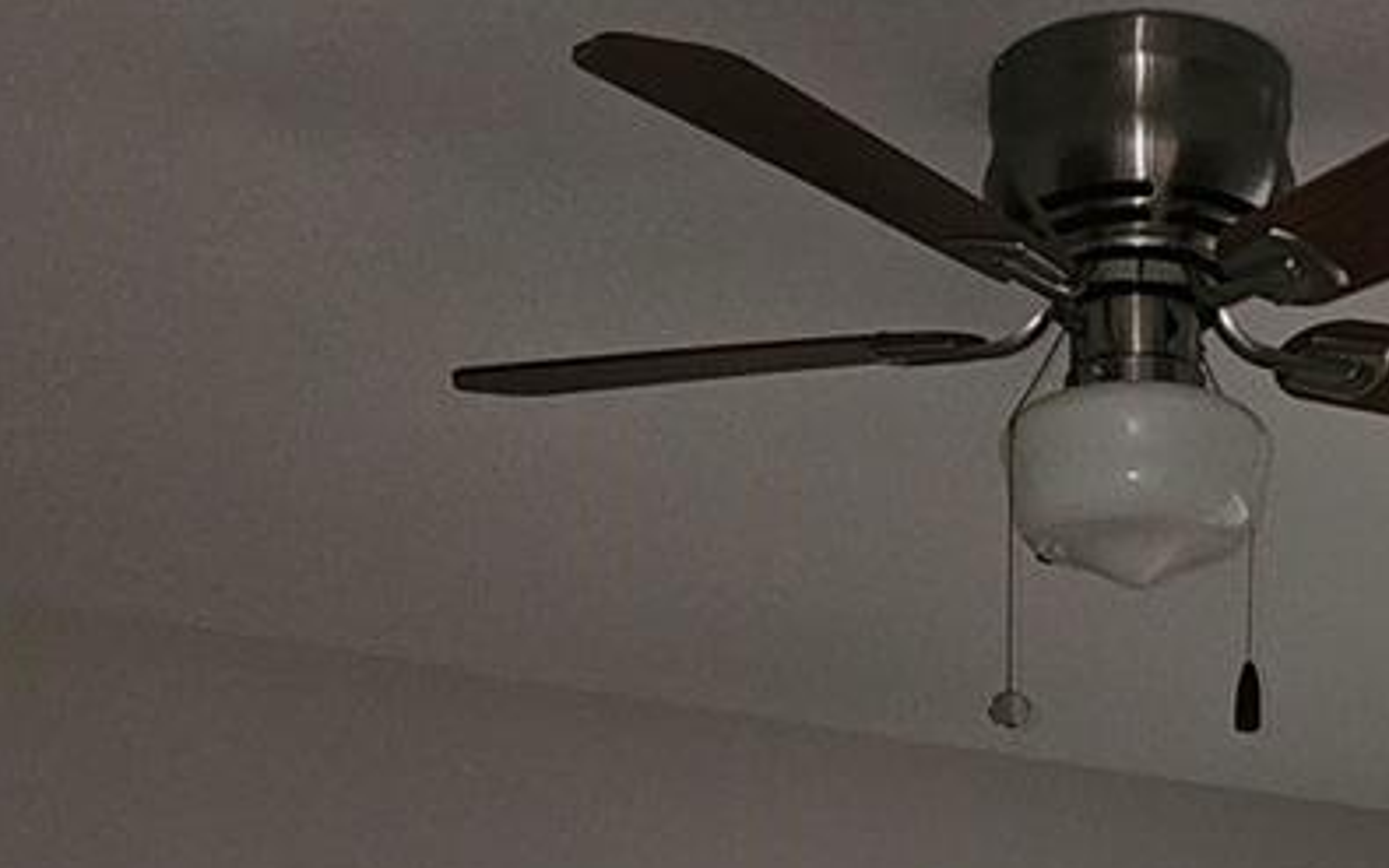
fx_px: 2802
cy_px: 1845
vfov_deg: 14.1
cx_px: 1090
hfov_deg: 27.4
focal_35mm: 74
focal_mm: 6.3
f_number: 1.7
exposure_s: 1/24
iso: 125
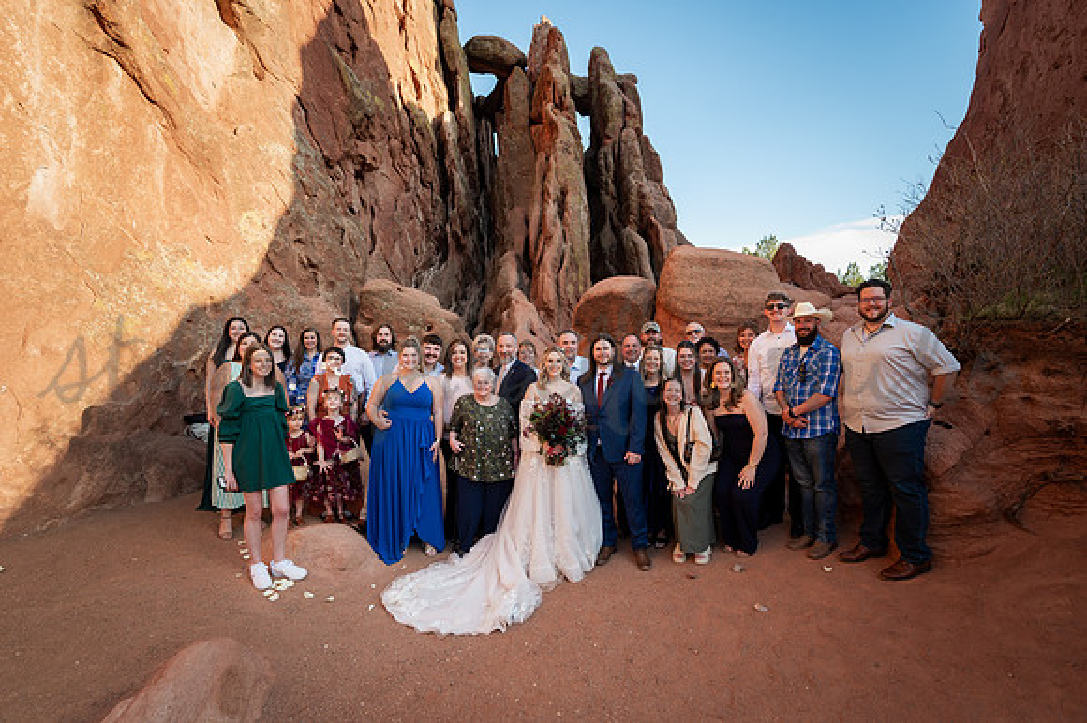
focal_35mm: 18
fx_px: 528
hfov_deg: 91.6
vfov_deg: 68.8
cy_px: 362
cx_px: 544
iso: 160
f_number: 4
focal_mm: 17.5
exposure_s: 1/200
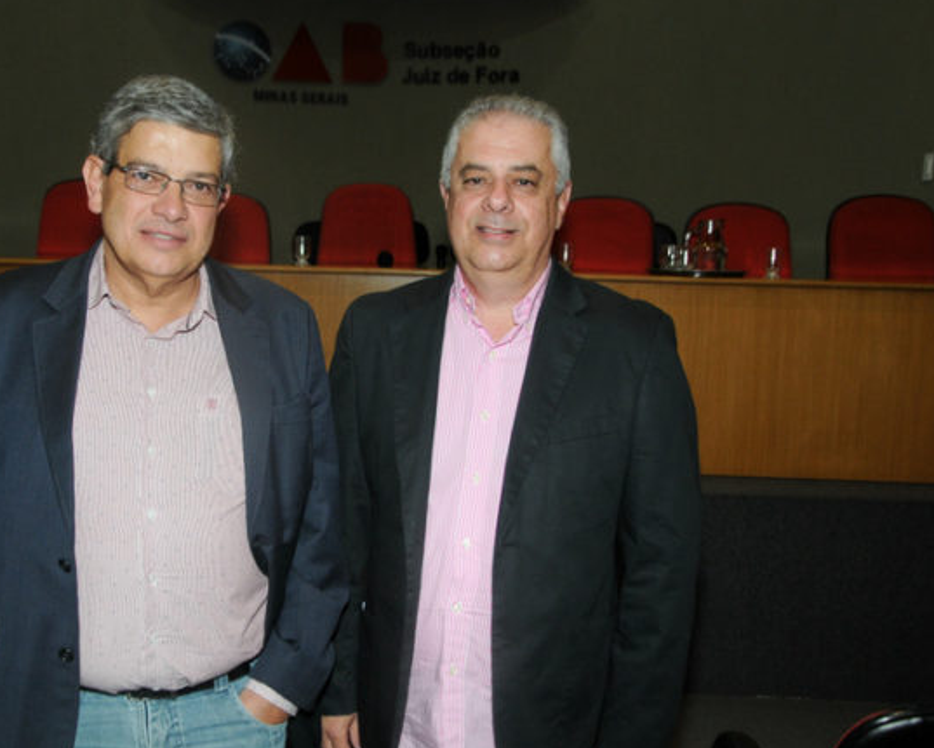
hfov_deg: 41.8
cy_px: 381
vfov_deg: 34.2
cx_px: 377
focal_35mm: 44
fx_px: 1217
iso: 400
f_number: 5
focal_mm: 24
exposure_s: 1/60
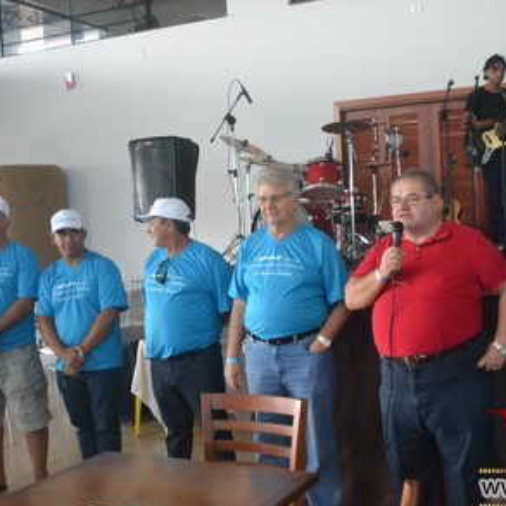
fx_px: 711
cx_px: 335
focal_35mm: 43
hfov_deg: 38.7
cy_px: 257
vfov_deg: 39.2
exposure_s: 1/60
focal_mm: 22
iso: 3200
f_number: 3.8
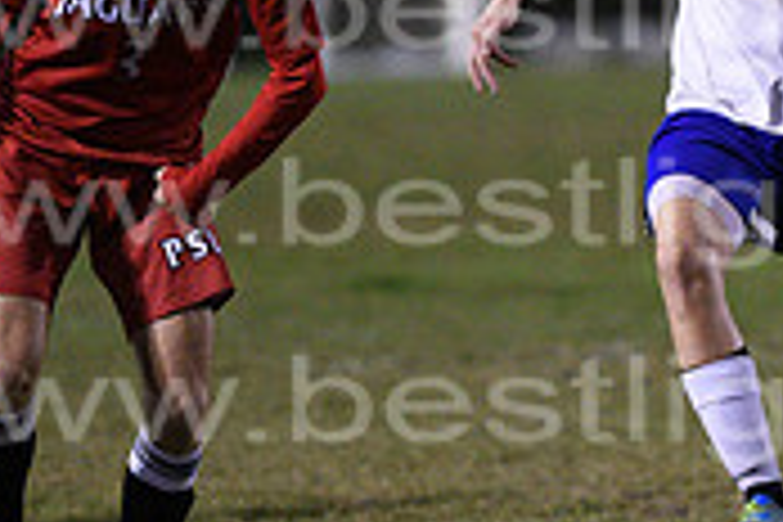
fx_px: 21727
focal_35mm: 999
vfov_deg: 1.4
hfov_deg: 2.1
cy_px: 115
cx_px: 878
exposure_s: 1/800
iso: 8000
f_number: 3.2
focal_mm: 300
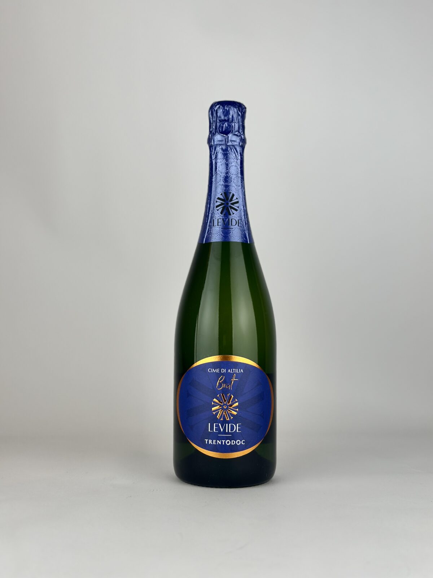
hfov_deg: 30.3
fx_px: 801
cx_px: 216
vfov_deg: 39.7
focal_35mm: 48
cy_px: 289
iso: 80
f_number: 1.78
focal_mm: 6.86
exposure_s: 1/619
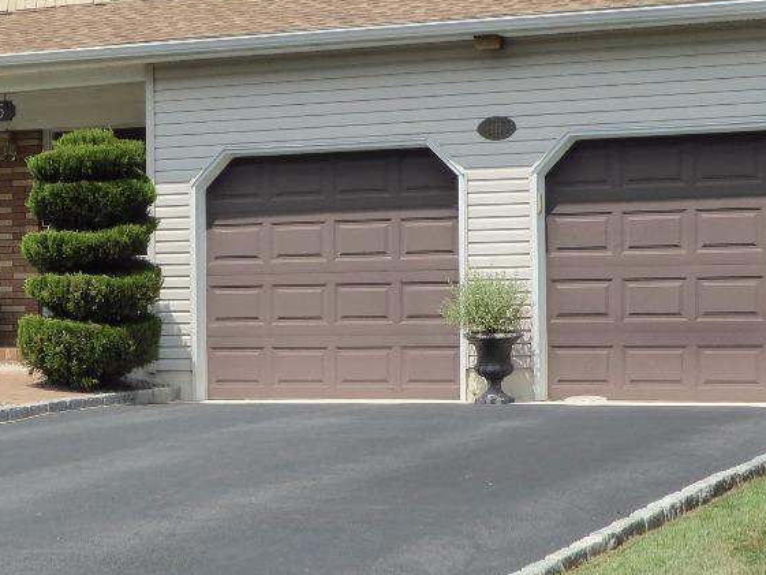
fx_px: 2103
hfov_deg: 20.6
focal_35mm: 95
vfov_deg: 15.6
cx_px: 254
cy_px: 288
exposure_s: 1/800
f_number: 4.5
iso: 200
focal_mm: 6.7
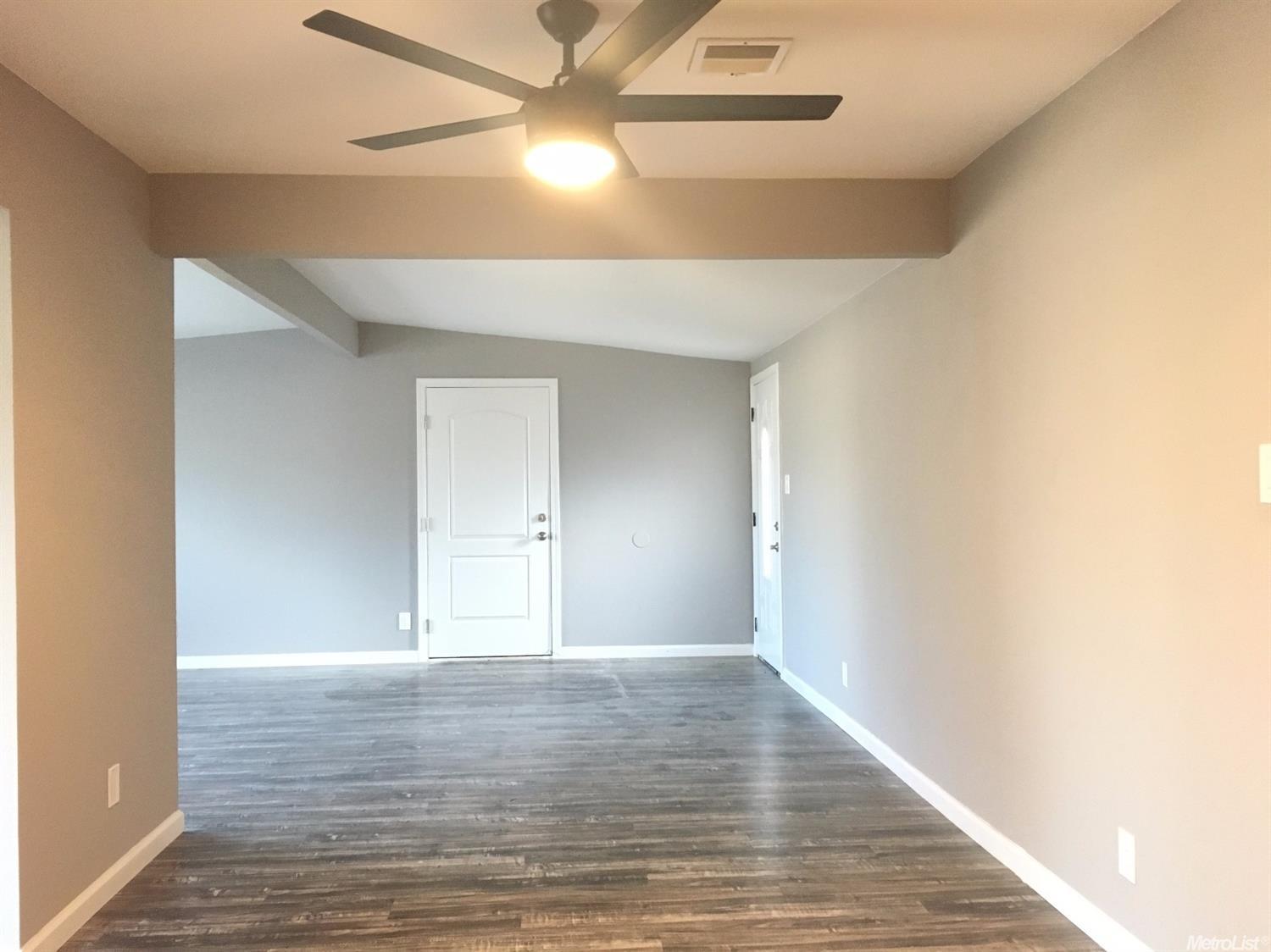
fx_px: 1064
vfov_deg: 48.2
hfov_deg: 61.7
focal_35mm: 29
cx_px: 636
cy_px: 476
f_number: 2.2
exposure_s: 1/30
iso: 200
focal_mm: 4.15
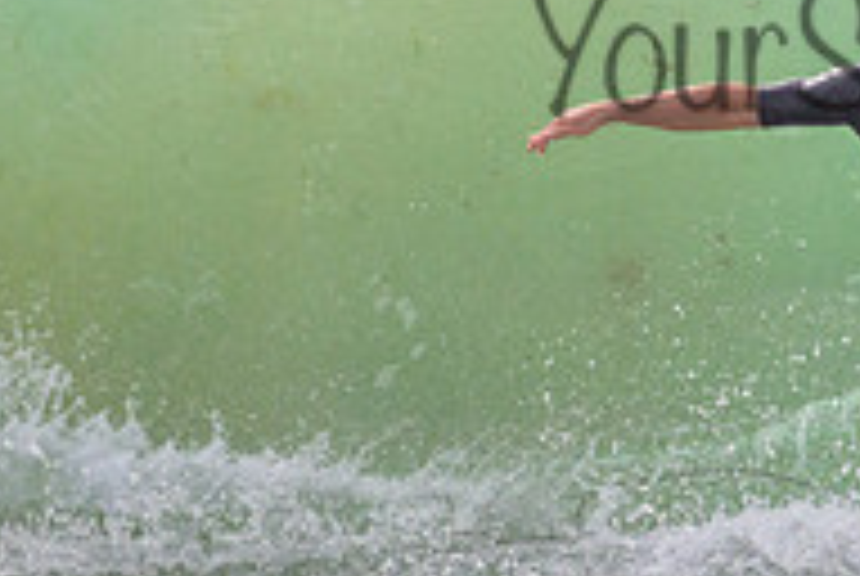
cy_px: 7
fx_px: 57996
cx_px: 995
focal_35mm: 2424
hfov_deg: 0.8
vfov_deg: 0.6
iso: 900
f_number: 11
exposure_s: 1/2000
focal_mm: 800
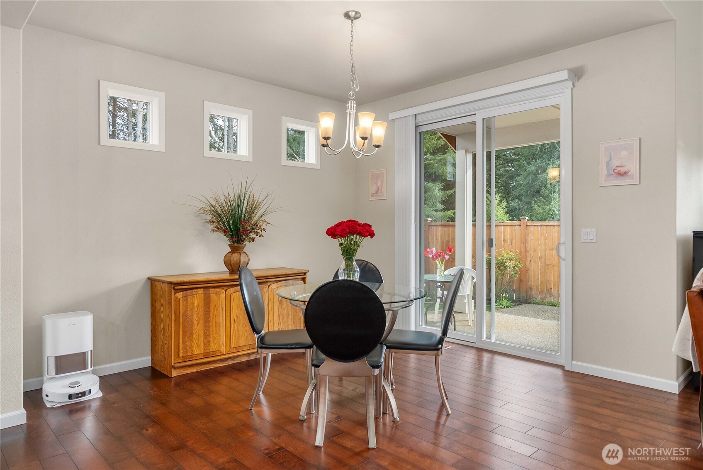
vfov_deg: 55.2
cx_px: 352
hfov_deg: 76.1
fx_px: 449
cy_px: 235
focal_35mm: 23
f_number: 7.1
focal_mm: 23
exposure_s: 1/10
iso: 1000
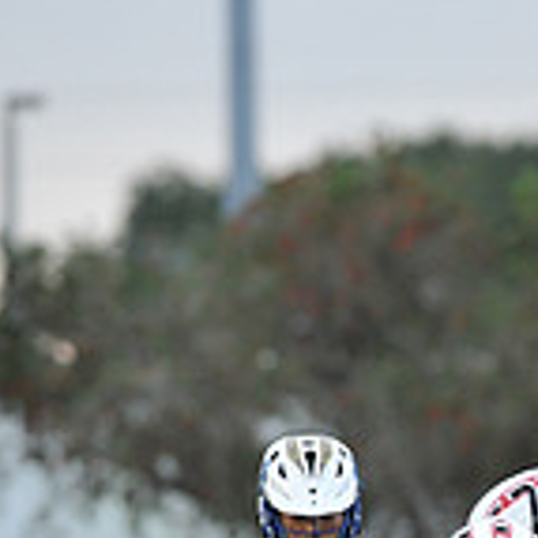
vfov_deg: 1.7
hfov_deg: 1.7
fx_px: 18199
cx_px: 835
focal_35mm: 1035
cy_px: 673
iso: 1250
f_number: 5
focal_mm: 300
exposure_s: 1/400
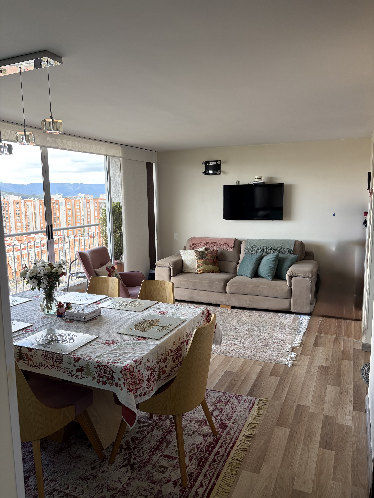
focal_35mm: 26
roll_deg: +1.3
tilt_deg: -7.8
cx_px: 187
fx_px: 375
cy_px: 249
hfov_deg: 53.1
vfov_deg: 67.3
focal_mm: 5.96
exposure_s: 1/176
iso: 50
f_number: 1.6
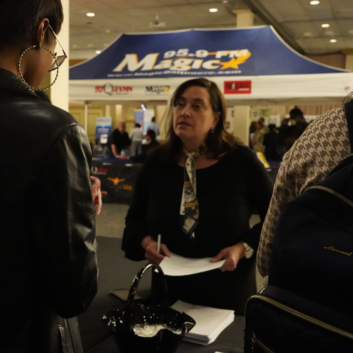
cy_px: 177
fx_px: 531
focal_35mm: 46
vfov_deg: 36.8
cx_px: 112
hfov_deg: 36.3
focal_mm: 36
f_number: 7.1
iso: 20000
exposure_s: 1/200
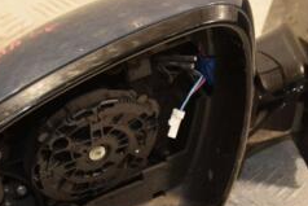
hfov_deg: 16.9
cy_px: 127
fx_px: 1036
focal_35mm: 121
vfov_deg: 11.3
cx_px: 206
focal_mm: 32
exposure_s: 1/160
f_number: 5
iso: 800
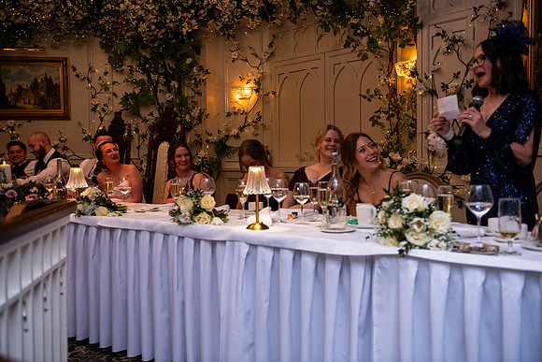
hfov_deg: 53.1
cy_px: 181
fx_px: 542
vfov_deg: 36.9
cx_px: 271
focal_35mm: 36
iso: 1000
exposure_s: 1/160
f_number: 3.5
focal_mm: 36
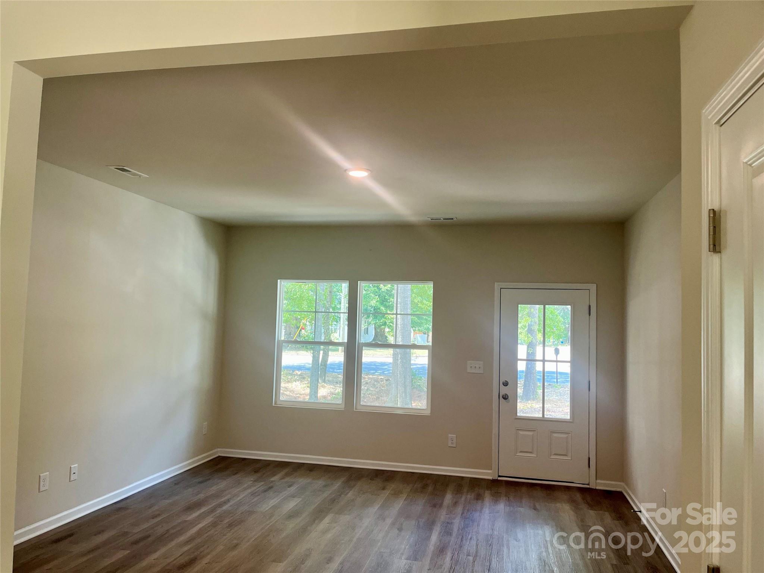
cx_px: 382
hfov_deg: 67.3
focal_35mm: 26
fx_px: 574
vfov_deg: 53.1
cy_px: 286
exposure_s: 1/120
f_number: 1.6
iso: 125
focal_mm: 5.1
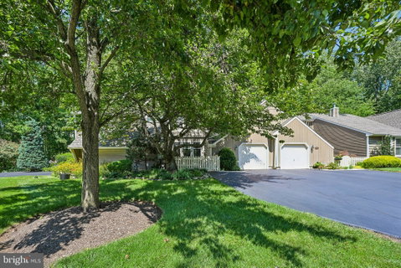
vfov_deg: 81.3
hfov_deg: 104.2
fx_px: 156
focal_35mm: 14
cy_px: 134
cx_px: 200
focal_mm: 14
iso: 100
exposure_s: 1/60
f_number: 8
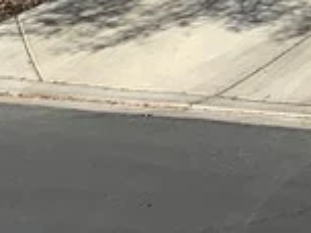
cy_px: -364
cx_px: 448
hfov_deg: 9.9
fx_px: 1752
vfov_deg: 7.1
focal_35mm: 195
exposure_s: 1/1912
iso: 16
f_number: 1.8
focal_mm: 3
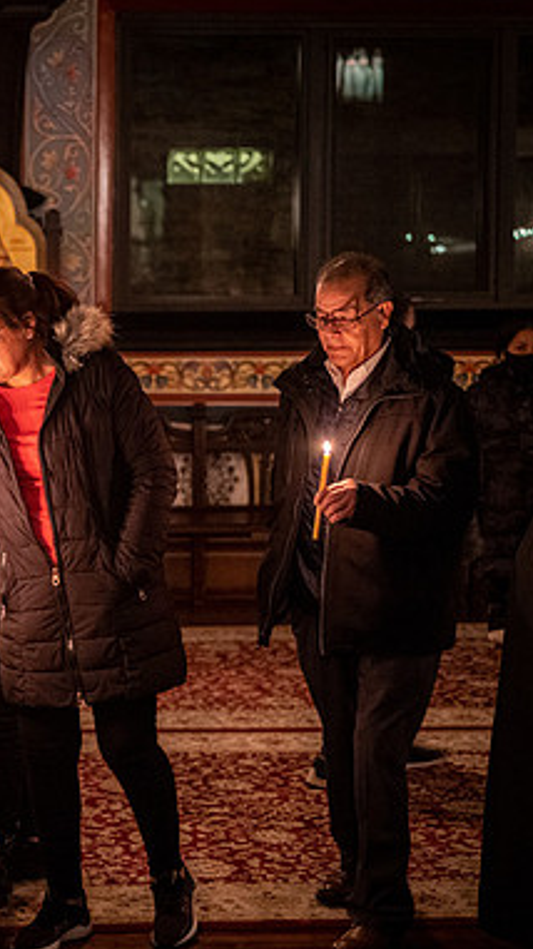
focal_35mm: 83
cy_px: 474
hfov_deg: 14.2
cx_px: -80
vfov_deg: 25.6
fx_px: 2088
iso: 1600
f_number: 1.4
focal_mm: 33
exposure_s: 1/40
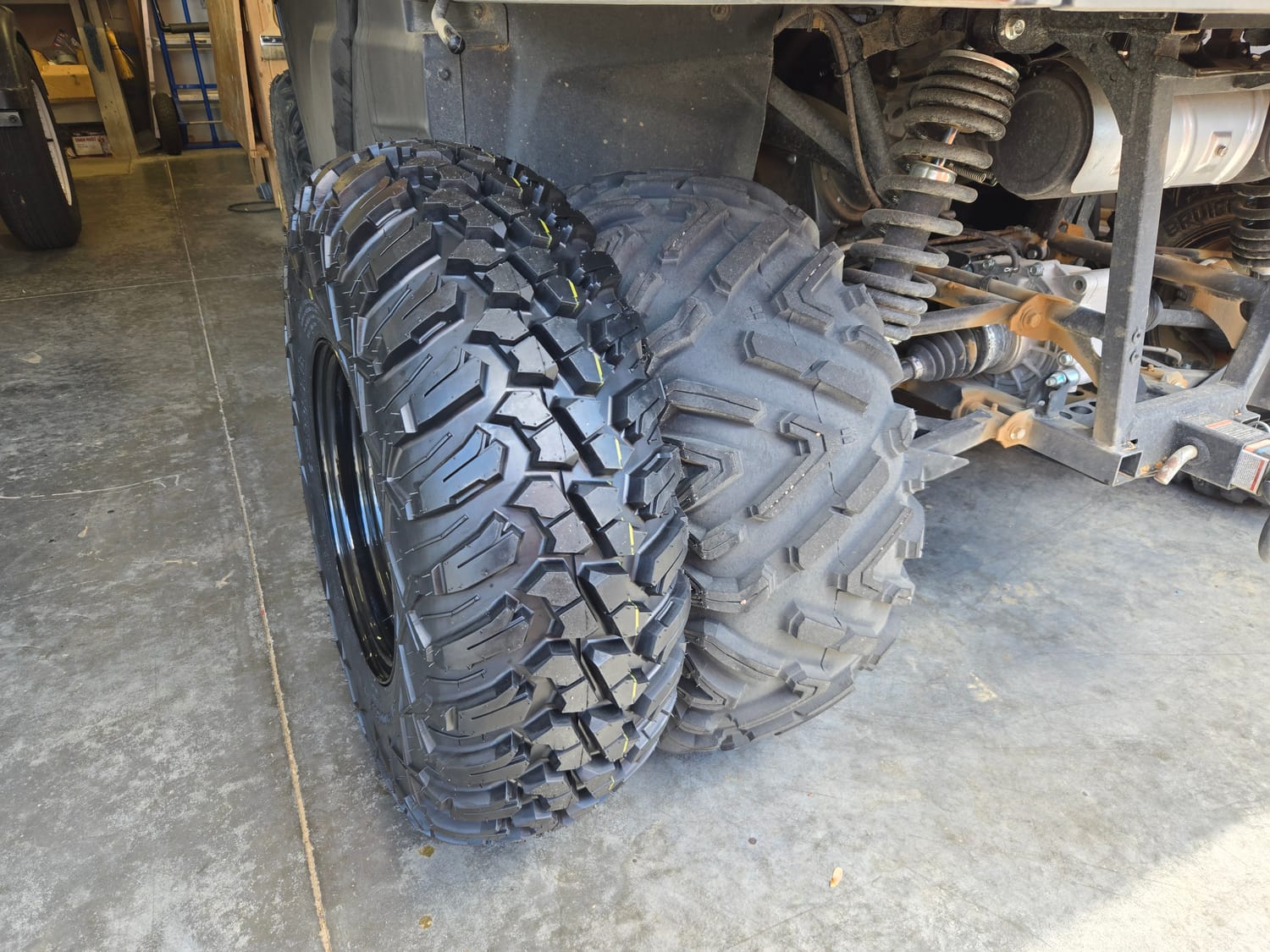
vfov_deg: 58.9
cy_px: 476
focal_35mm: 23
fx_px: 844
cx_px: 635
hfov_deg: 73.9
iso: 40
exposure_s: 1/120
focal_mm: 5.4
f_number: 1.8
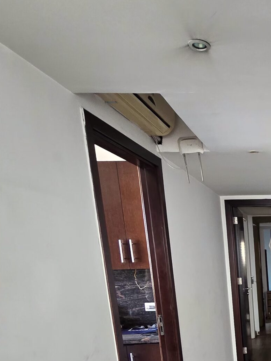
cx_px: 329
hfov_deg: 34.7
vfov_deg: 50.3
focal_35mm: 32
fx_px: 334
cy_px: 326
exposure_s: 1/50.3
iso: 160
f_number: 2.2
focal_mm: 2.2
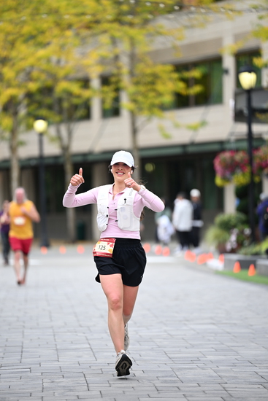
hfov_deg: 6.9
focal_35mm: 200
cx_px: 134
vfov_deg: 10.3
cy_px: 200
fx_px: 2232
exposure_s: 1/2000
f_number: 2.8
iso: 640
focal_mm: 200
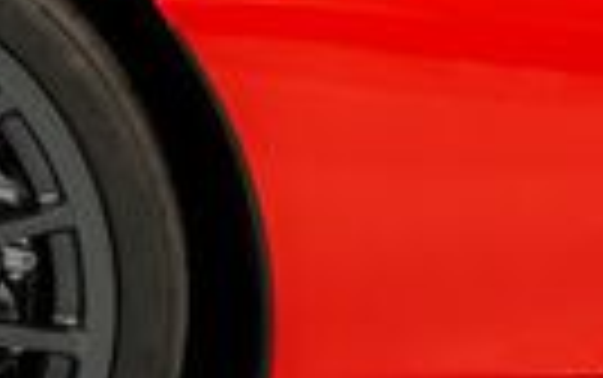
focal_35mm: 273
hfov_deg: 7.6
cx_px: -225
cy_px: -47
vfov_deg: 4.8
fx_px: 4490
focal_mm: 56
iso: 800
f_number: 5
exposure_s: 1/60
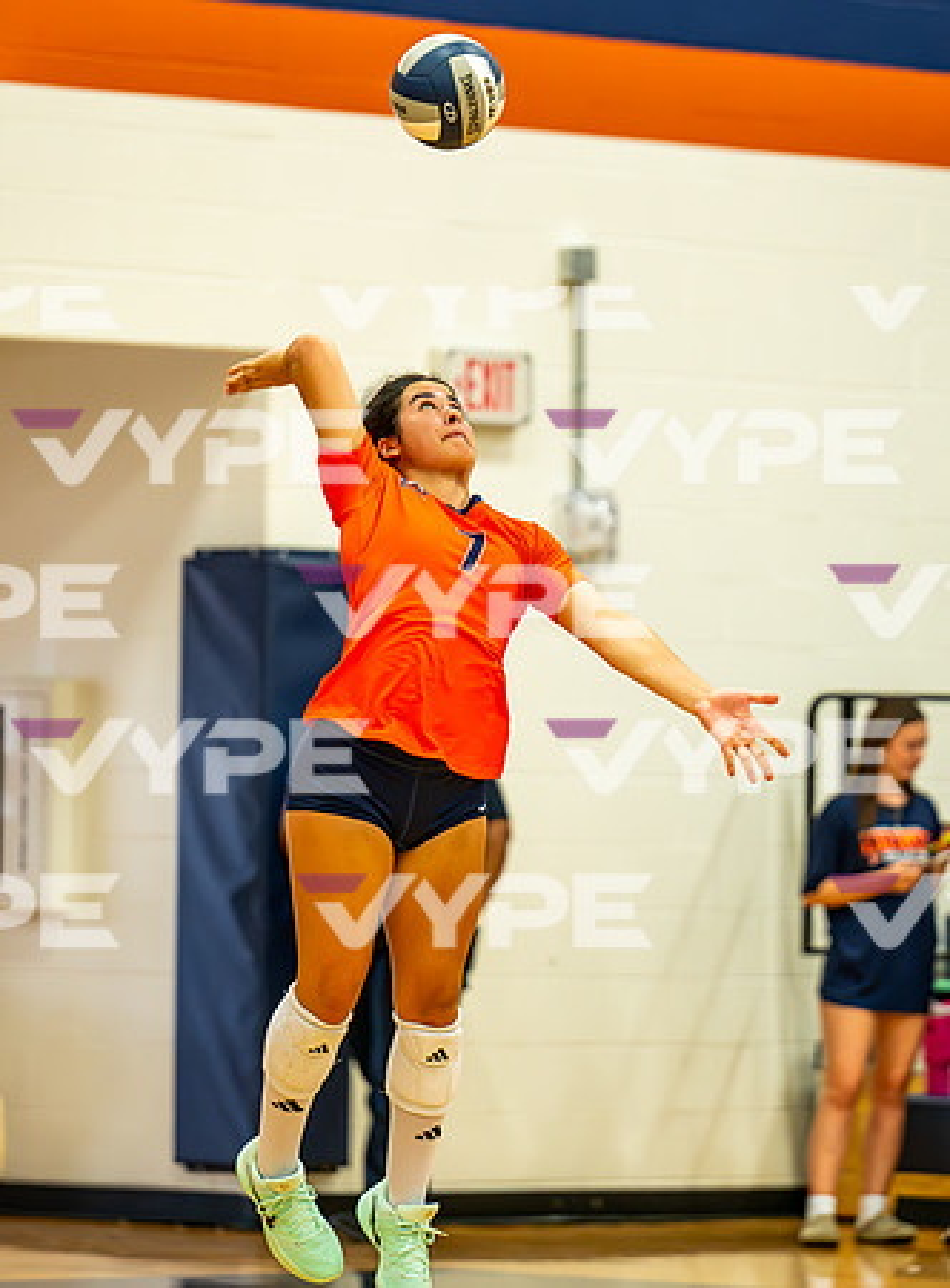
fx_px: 8555
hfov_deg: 6.4
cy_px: 613
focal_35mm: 231
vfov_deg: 8.6
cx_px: 552
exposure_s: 1/800
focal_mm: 150
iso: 2200
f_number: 2.8
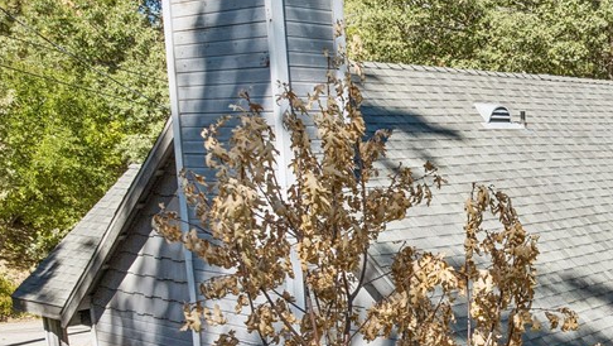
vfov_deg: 21.0
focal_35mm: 55
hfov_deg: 35.2
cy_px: 359
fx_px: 894
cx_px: 573
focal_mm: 12.3
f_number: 2.8
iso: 100
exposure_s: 1/50
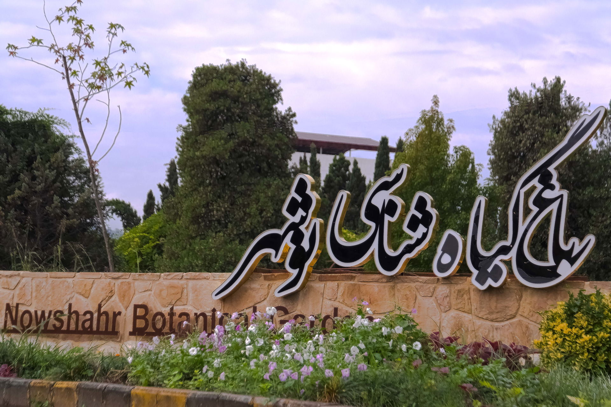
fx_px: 2341
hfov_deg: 14.9
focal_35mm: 138
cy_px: 204
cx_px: 306
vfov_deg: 9.9
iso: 100
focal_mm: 90
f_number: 5.6
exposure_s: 1/40
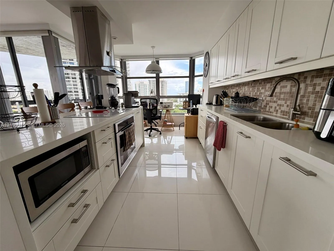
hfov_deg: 102.1
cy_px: 126
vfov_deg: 85.7
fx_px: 135
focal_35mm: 14
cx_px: 167
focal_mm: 2.22
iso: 50
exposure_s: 1/155
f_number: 2.2
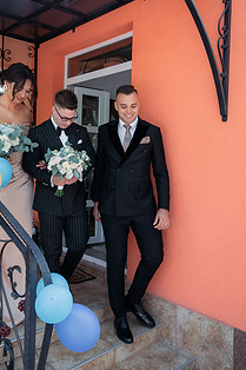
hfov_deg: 39.8
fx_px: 339
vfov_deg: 57.1
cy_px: 163
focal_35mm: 33
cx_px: 102
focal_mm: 23
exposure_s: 1/200
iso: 160
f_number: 2.8
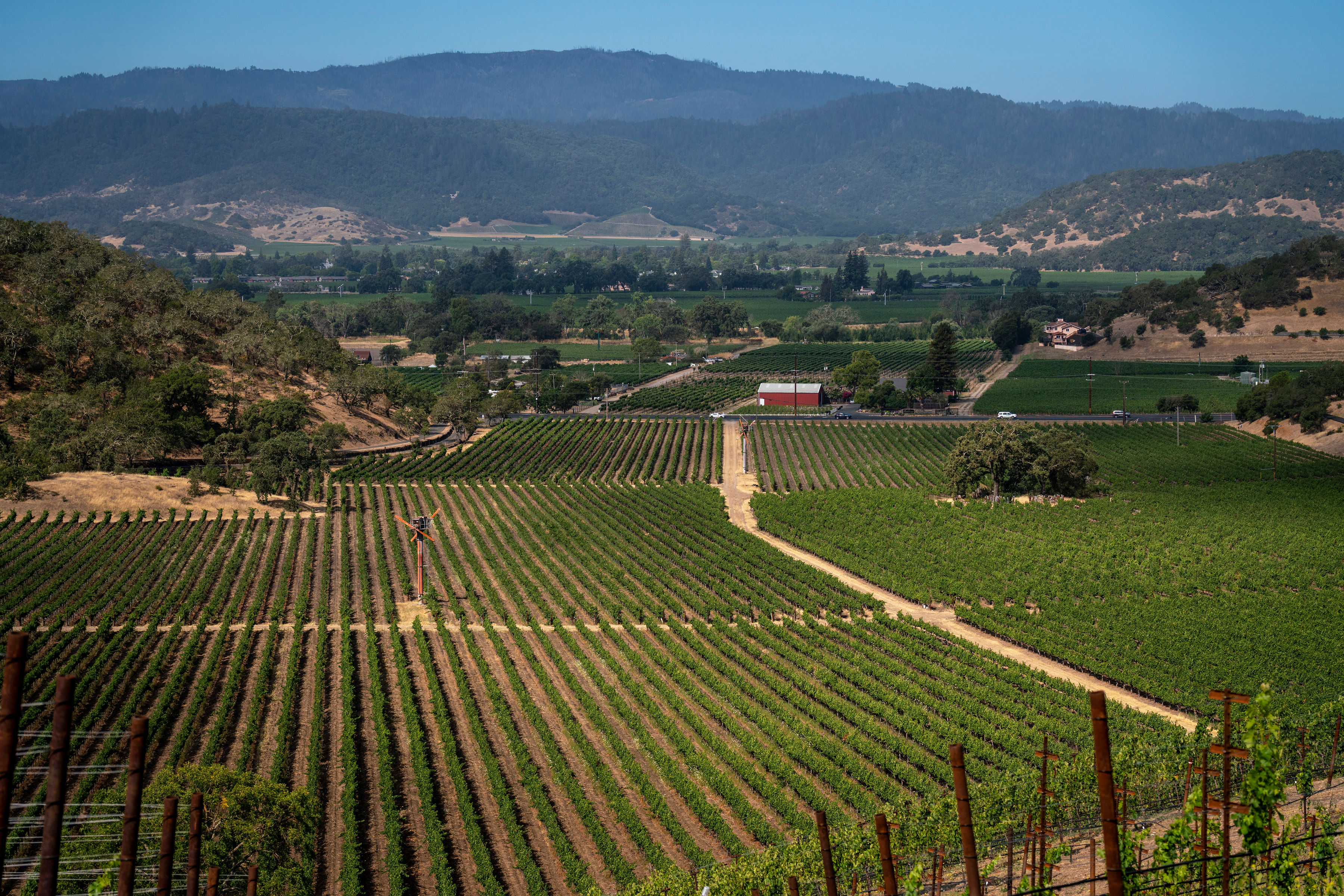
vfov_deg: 19.5
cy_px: 448
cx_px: 672
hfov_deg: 28.8
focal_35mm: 70
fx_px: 2613
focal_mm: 70
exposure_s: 1/3200
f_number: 5
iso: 400
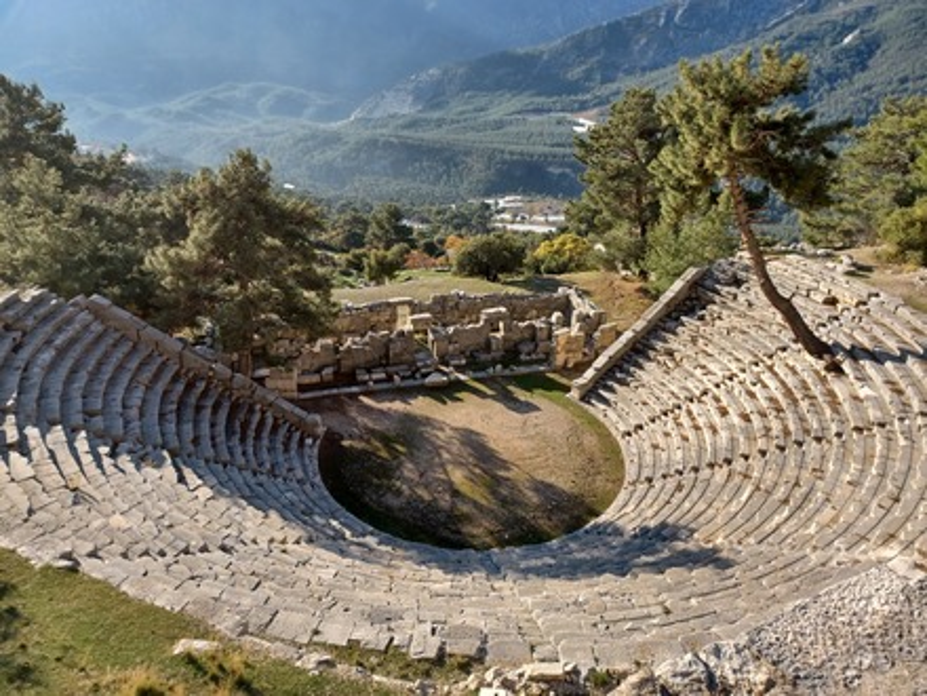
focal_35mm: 25
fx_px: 669
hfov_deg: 69.4
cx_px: 464
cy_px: 348
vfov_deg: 54.9
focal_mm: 4.6
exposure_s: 1/225
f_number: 1.8
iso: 32
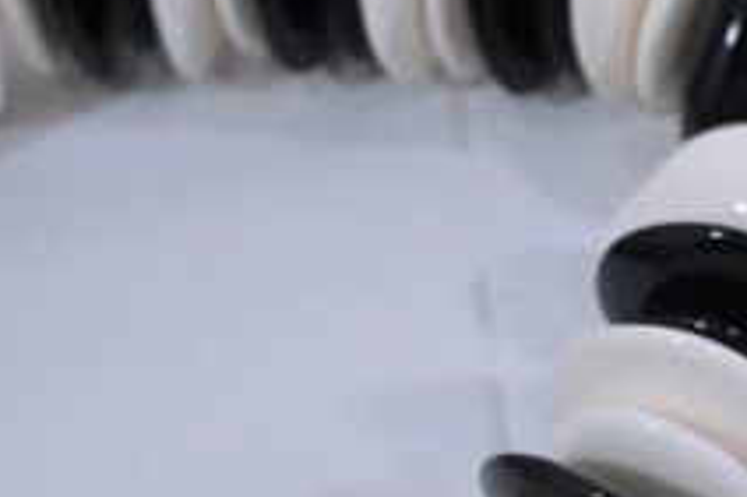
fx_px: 2115
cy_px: 365
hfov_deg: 18.7
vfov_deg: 13.4
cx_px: 962
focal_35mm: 102
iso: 400
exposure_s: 1/125
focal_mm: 36
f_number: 6.3
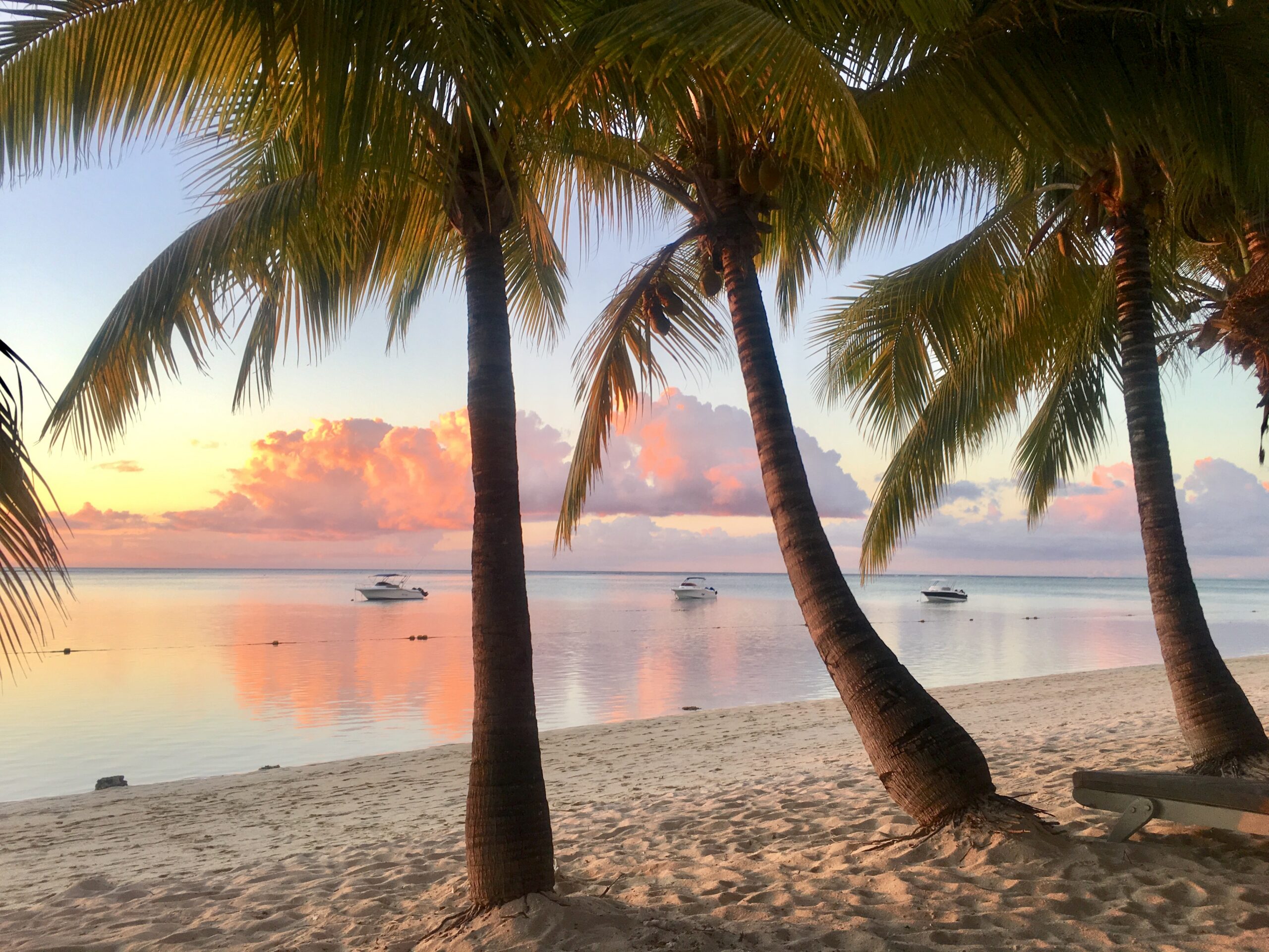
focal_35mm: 29
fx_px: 1063
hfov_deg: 61.7
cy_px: 476
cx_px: 634
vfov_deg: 48.2
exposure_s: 1/100
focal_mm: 4.15
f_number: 2.2
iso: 25
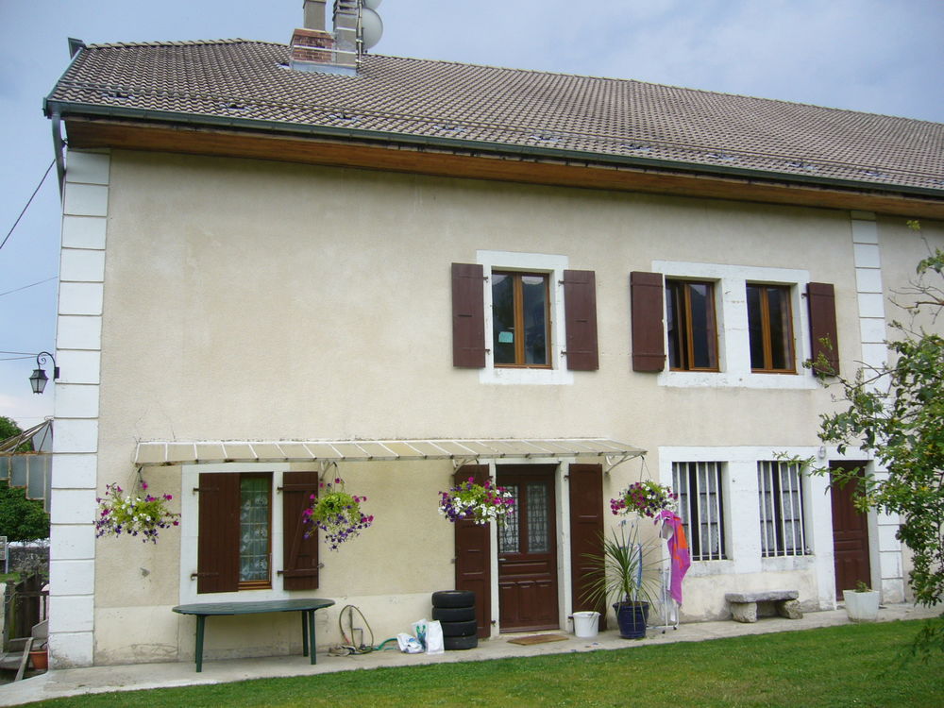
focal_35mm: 35
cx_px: 472
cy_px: 354
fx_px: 954
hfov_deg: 52.6
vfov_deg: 40.7
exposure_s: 1/200
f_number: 2.8
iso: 80
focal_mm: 5.8
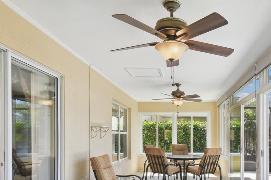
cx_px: 182
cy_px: 132
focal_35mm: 29
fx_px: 218
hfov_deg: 62.0
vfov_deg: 43.7
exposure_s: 1/125
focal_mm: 10
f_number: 7.1
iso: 100
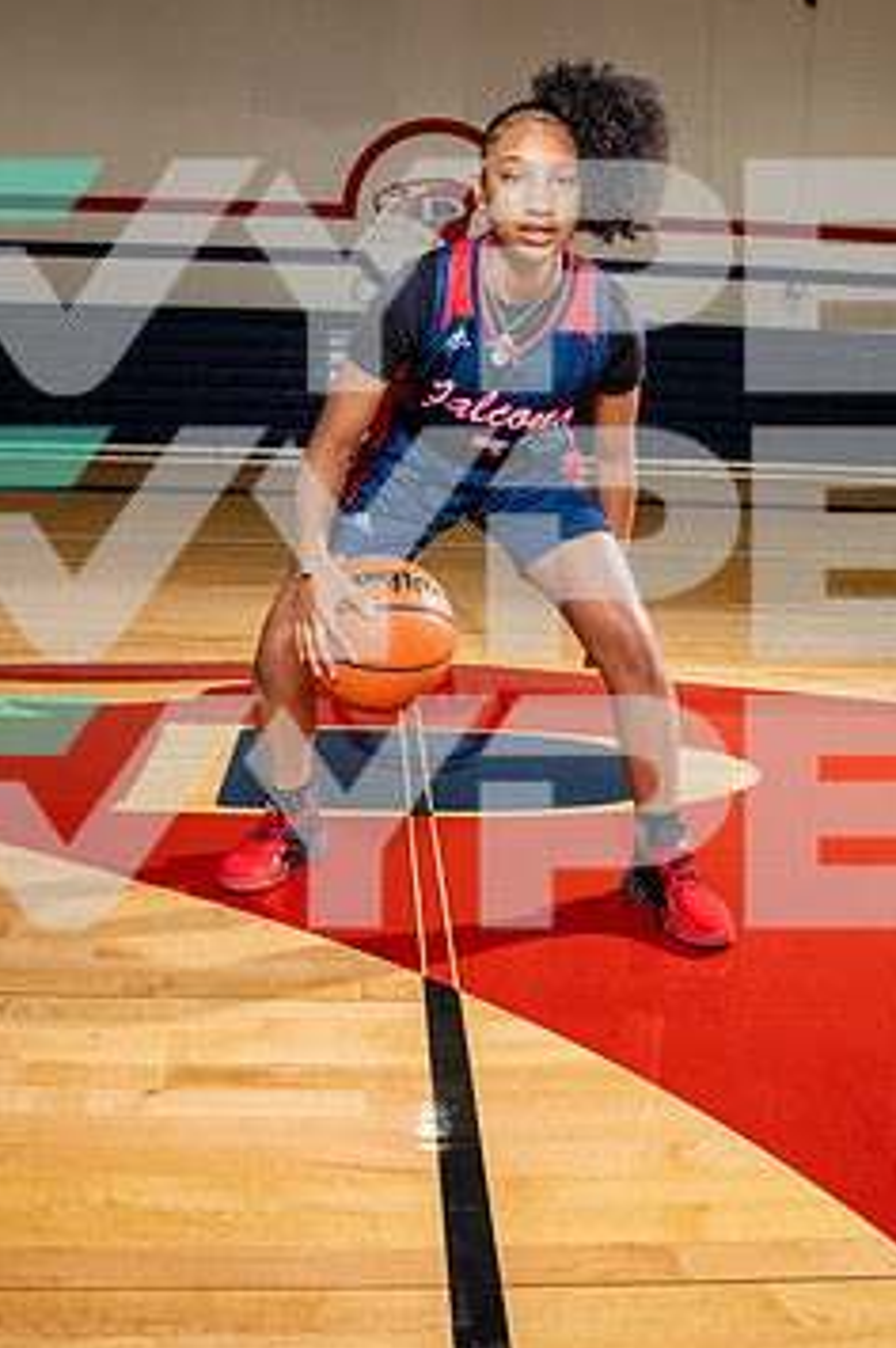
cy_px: 547
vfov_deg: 56.9
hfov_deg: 39.9
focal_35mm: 33
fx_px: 1234
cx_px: 444
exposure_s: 1/250
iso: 800
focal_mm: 26
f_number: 5.6
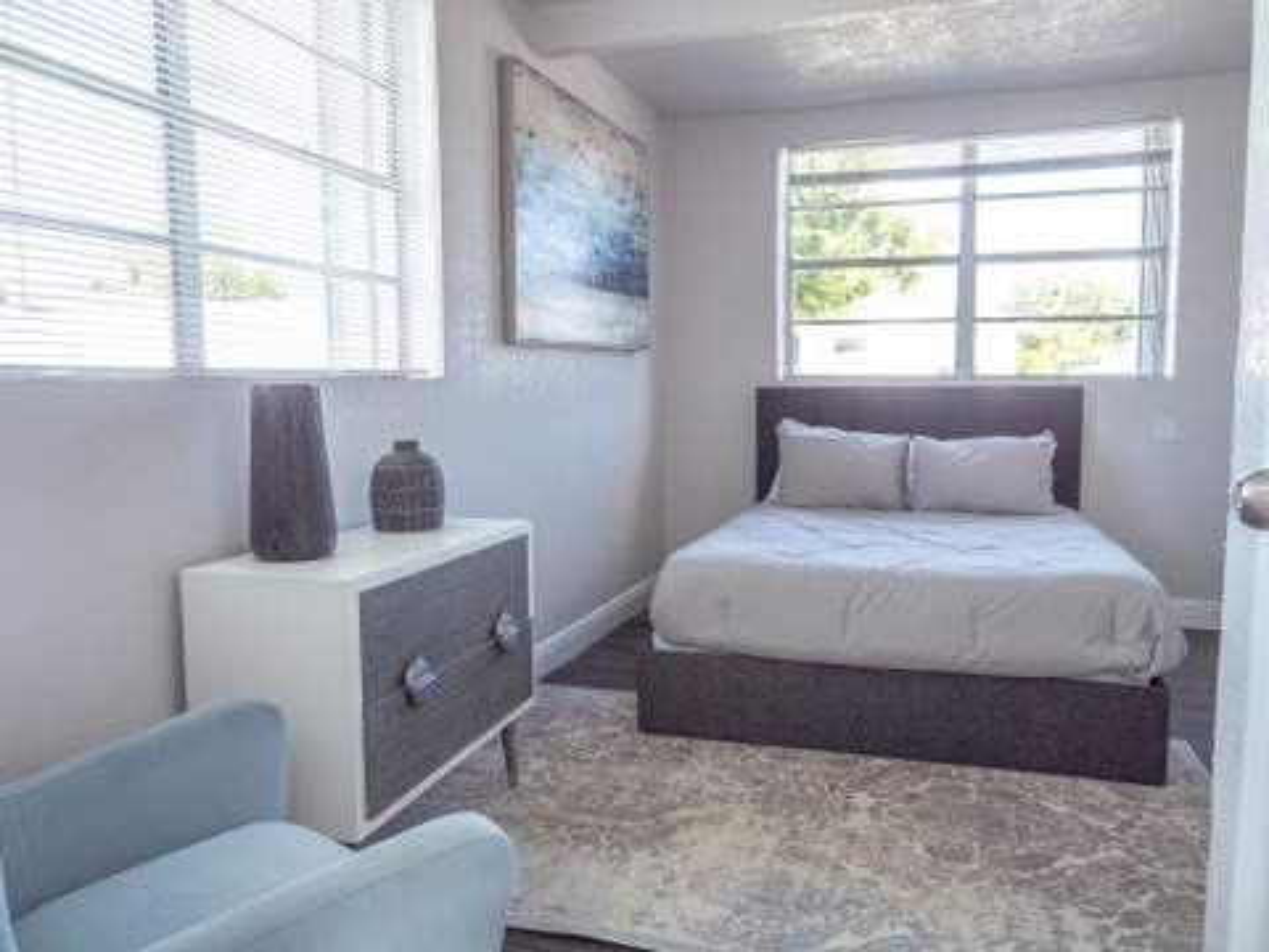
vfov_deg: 50.9
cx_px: 634
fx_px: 1000
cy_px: 476
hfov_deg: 64.8
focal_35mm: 27
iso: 200
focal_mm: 12
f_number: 4
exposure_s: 1/250
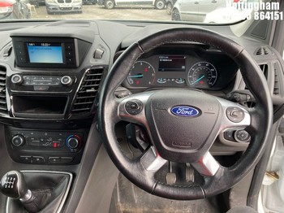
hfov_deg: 63.5
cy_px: 106
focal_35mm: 28
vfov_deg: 49.7
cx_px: 142
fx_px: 230
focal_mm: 3.99
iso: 64
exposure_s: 1/121
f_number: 1.8
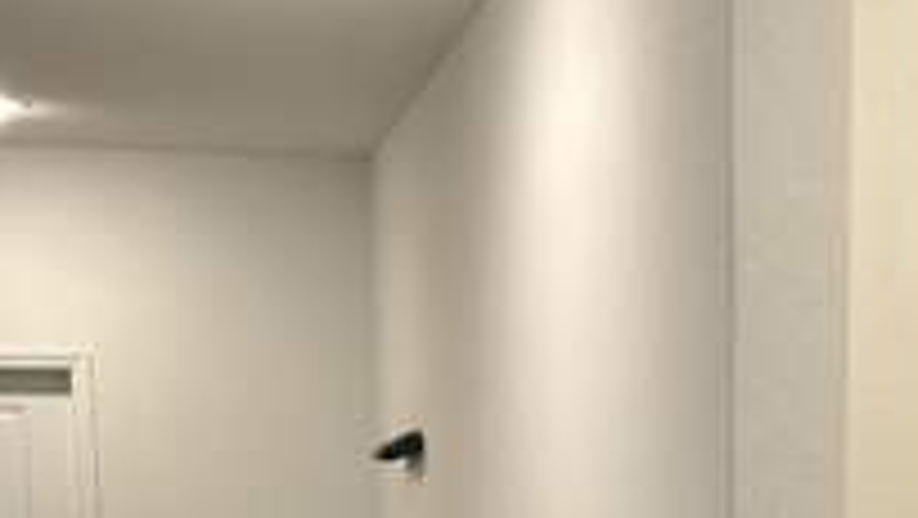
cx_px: 680
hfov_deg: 23.7
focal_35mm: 89
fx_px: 2168
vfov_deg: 12.5
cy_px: 919
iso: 100
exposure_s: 1/120
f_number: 1.5
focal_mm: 5.7
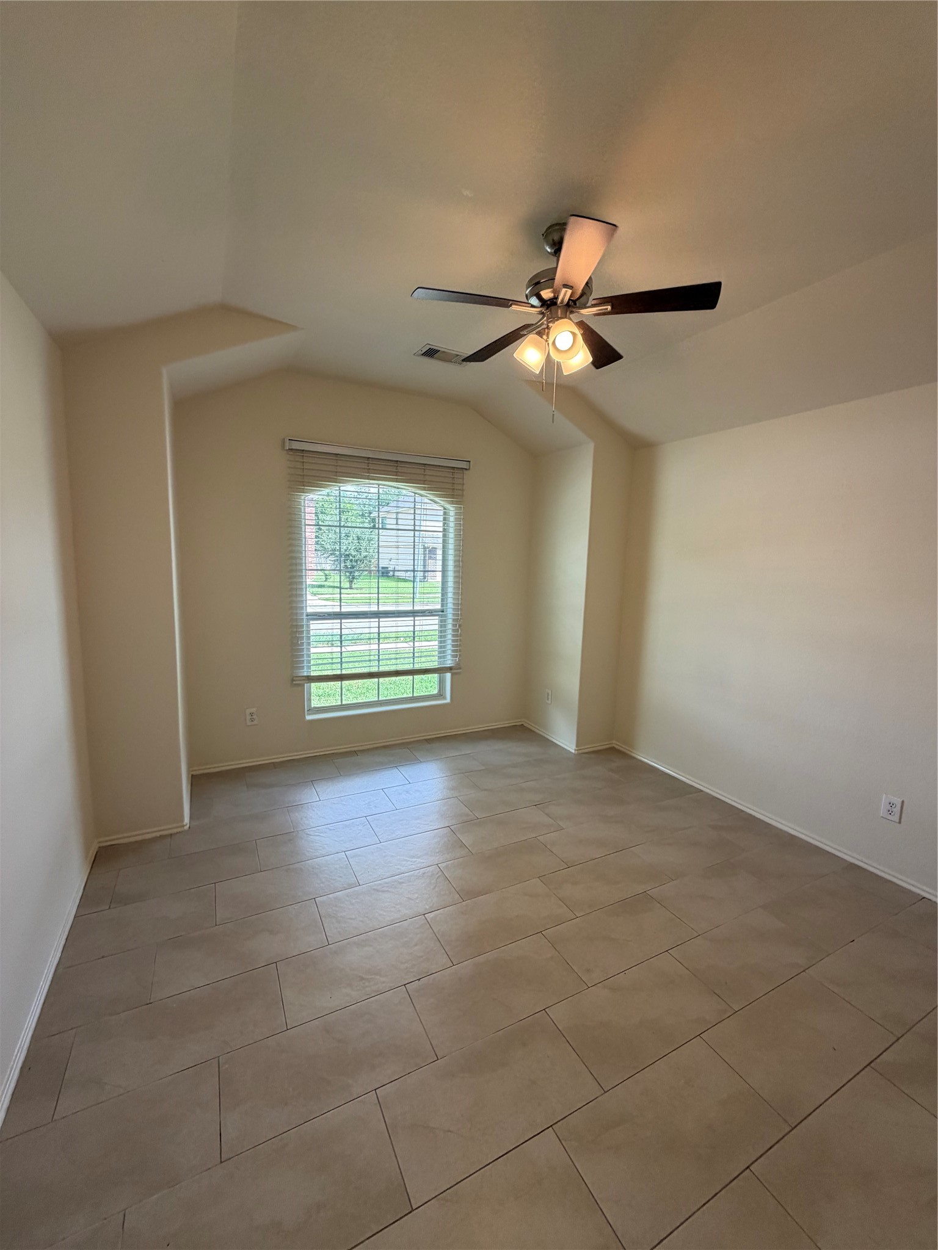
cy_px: 625
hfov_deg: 85.7
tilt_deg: -7.0
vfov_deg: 102.1
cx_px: 469
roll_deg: -1.9
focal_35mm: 14
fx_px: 506
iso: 125
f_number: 2.2
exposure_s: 1/121
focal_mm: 2.22
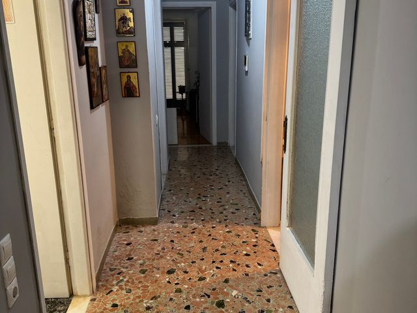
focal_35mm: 24
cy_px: 156
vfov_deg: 56.8
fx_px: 289
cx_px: 208
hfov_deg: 71.6
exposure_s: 1/50
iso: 200
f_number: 1.78
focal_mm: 6.76
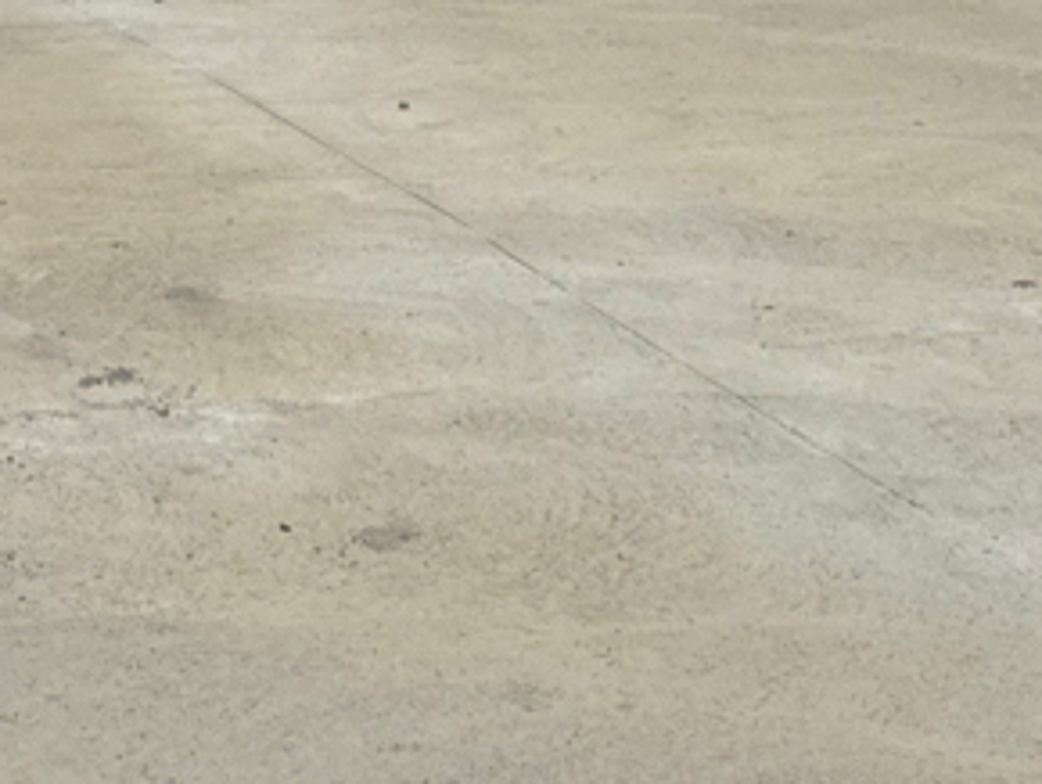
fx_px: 3736
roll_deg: +2.7
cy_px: -854
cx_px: -137
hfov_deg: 15.4
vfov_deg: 10.8
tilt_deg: +2.9
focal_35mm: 124
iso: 80
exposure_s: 1/4167
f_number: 1.78
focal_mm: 6.76
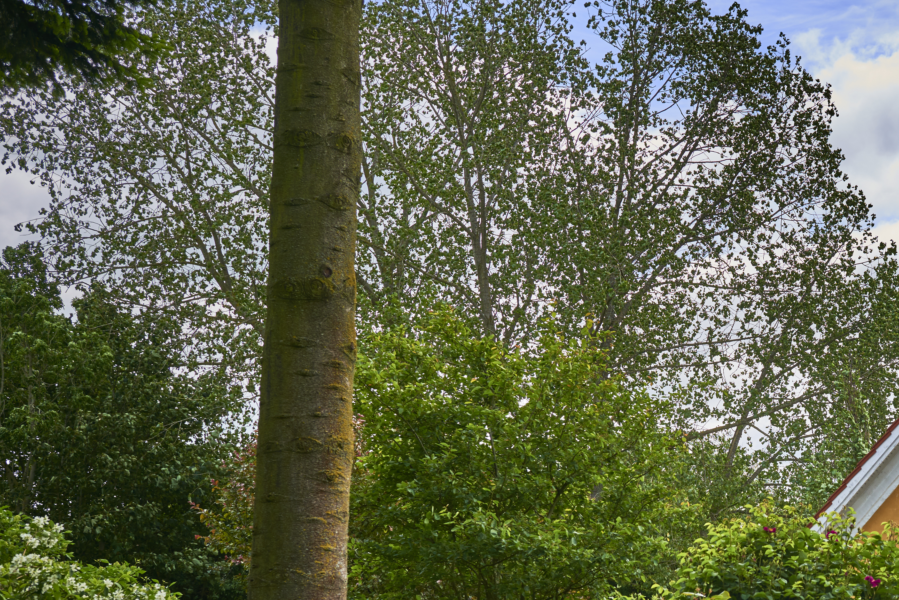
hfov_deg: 25.9
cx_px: 913
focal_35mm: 74
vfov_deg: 18.2
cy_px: 491
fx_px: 1848
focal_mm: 35
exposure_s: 1/320
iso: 100
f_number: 5.6
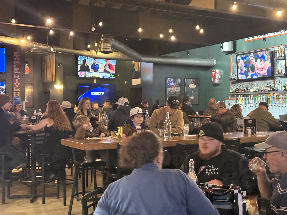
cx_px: 144
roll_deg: -0.1
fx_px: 398
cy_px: 108
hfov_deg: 39.7
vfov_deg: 30.3
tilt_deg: +0.0
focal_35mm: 48
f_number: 1.78
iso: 640
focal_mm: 6.76
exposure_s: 1/24
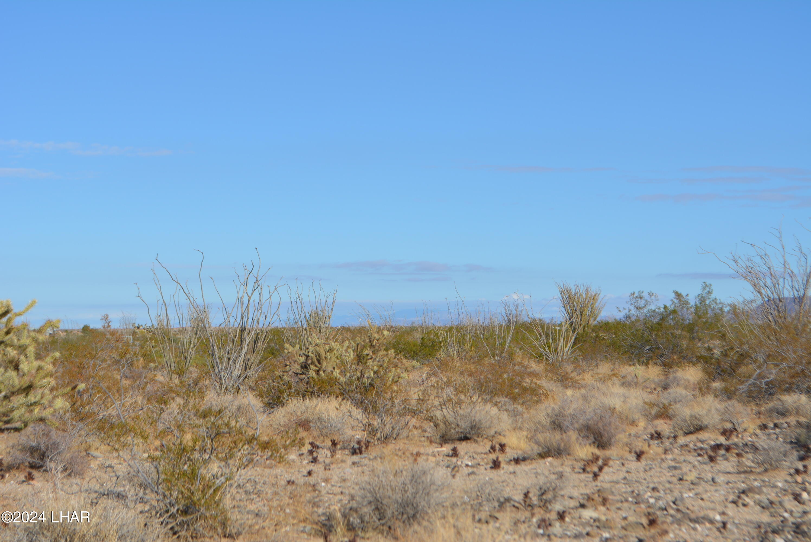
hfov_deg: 24.6
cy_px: 271
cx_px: 406
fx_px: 1860
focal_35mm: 82
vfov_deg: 16.6
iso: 100
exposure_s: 1/320
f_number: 9
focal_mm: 55
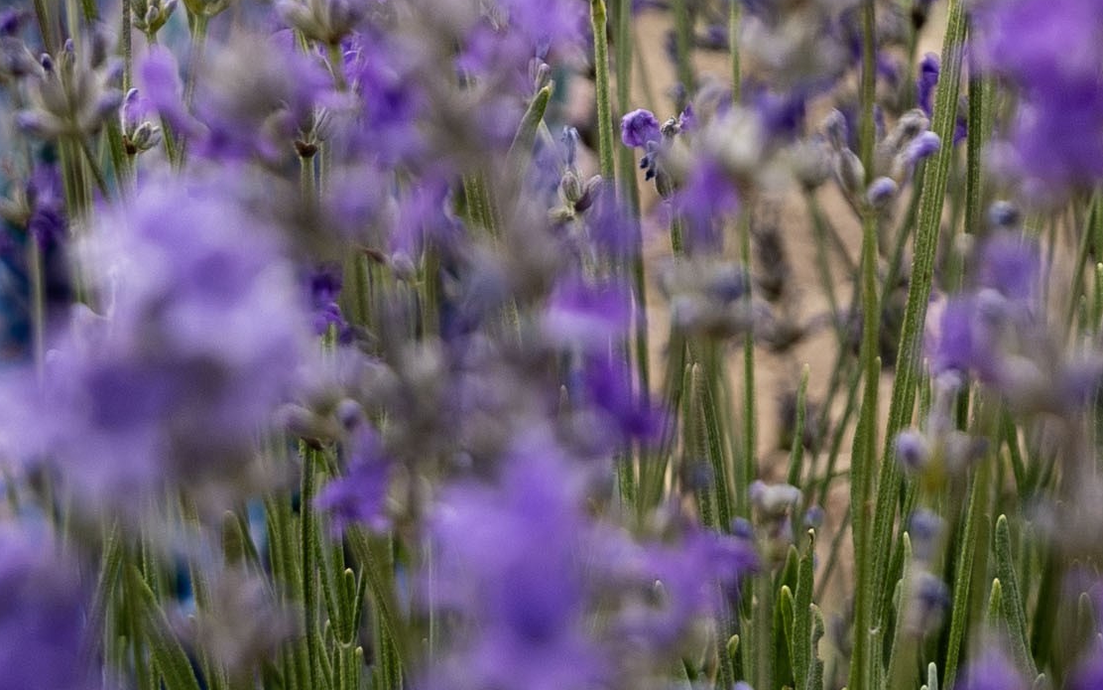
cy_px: -867
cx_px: 1316
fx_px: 5324
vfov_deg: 7.0
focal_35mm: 177
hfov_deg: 11.6
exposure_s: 1/500
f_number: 4.5
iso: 100
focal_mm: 32.2
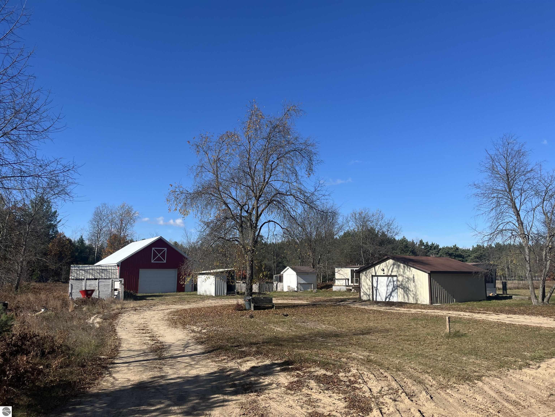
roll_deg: -0.5
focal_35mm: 26
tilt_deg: +8.9
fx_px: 417
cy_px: 208
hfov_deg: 67.3
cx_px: 278
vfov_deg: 53.1
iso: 50
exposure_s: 1/3521
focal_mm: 5.1
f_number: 1.6
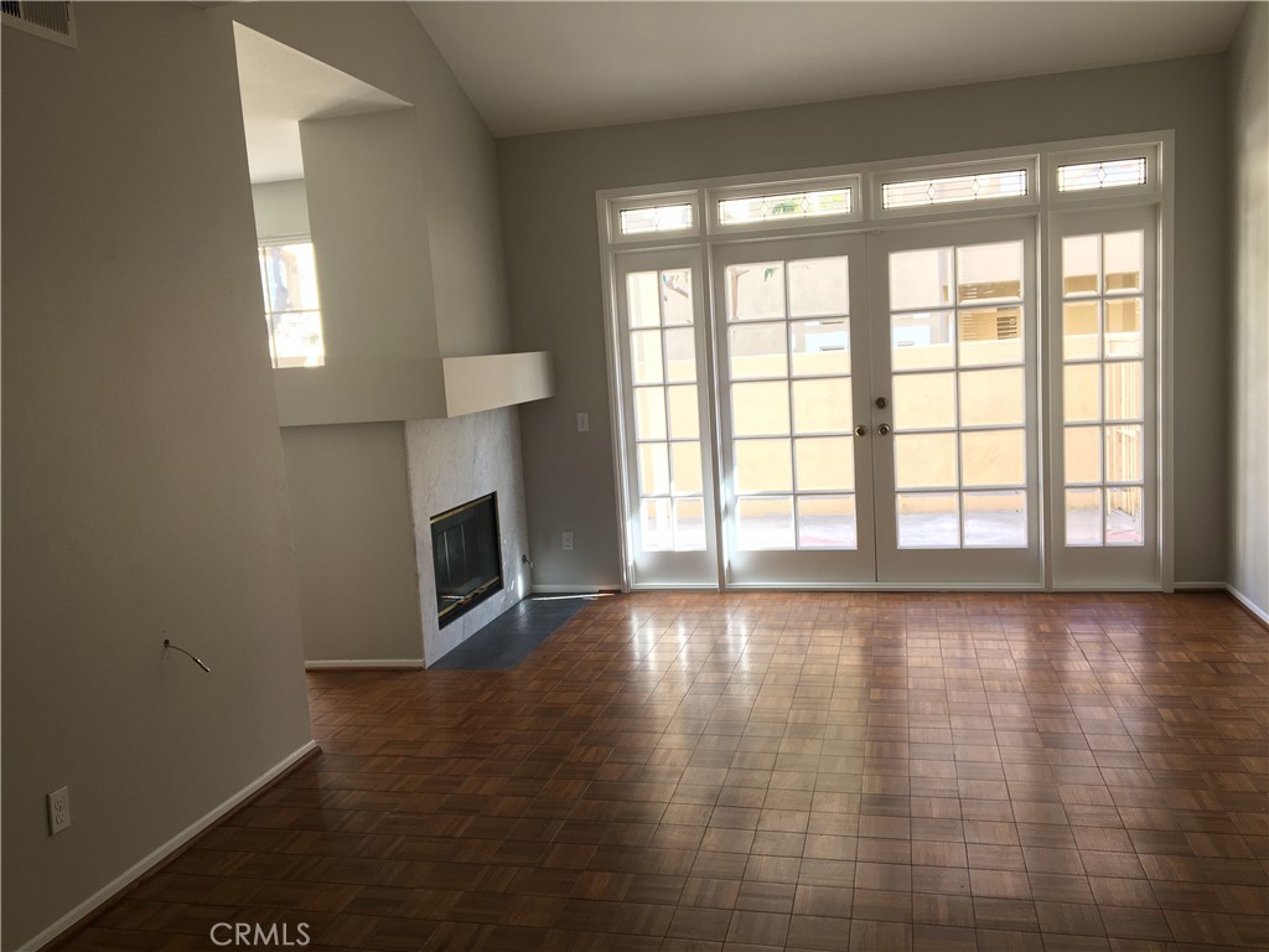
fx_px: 1063
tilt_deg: -7.5
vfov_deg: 48.2
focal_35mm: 29
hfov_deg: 61.7
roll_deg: +4.3
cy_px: 476
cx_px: 634
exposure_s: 1/30
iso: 25
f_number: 2.2
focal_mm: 4.15
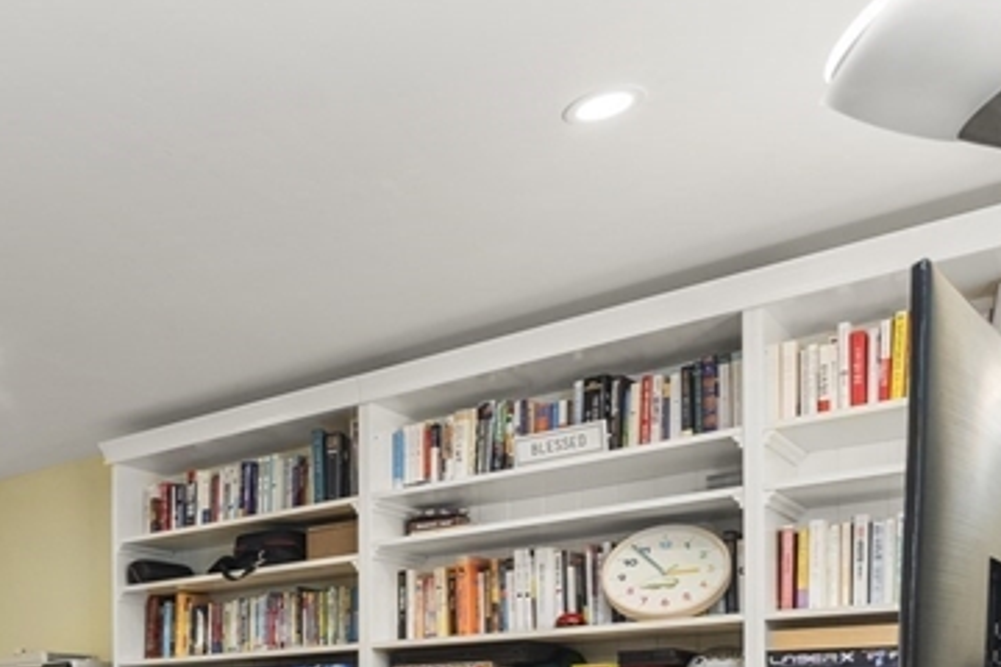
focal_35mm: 37
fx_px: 1029
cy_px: 752
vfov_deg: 31.5
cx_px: -158
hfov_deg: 39.7
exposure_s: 1/20
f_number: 7.1
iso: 320
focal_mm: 13
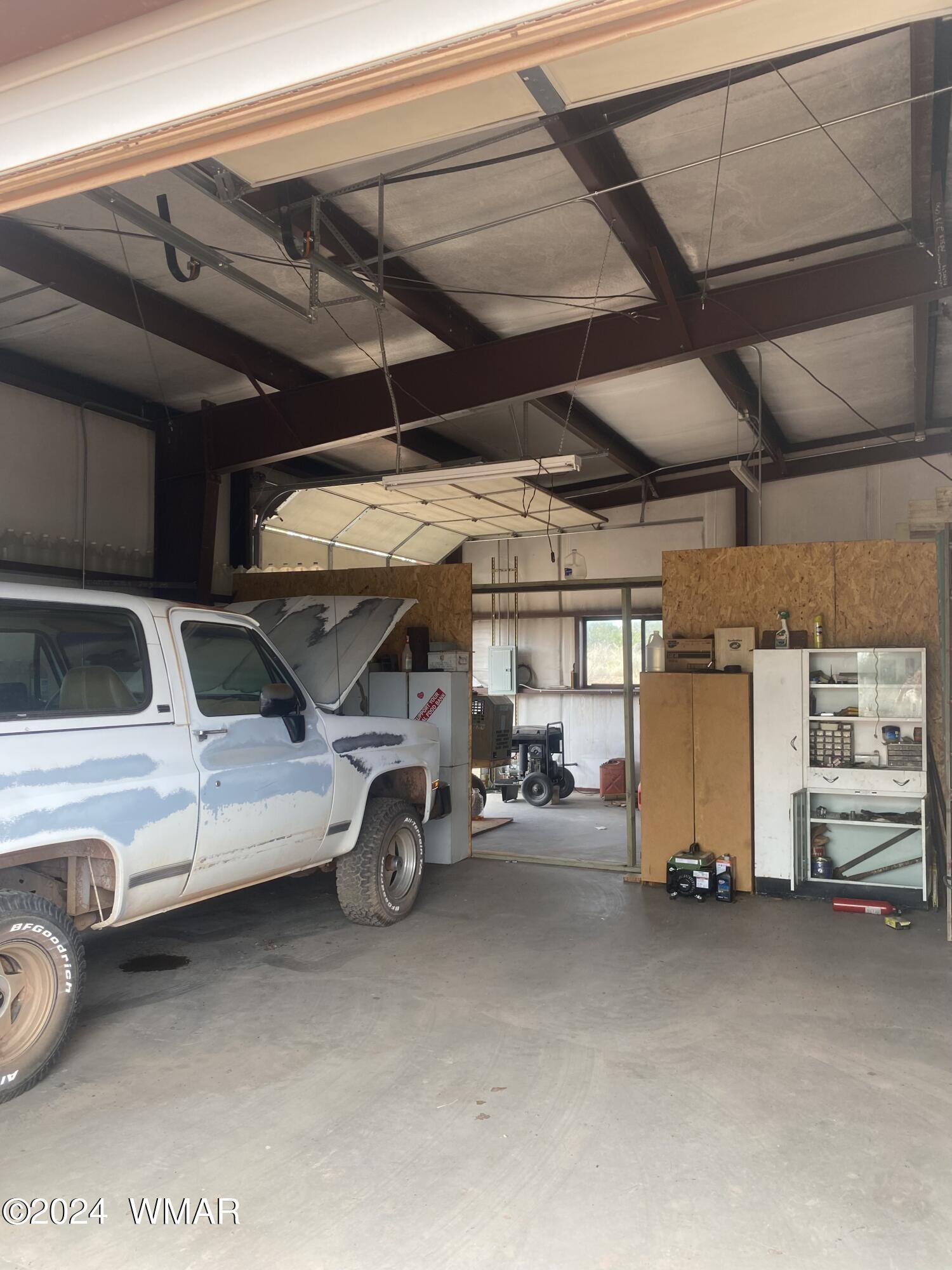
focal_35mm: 26
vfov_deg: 67.3
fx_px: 953
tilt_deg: +1.1
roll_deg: +0.4
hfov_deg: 53.1
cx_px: 476
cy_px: 635
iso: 32
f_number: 1.8
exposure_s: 1/133
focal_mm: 4.25
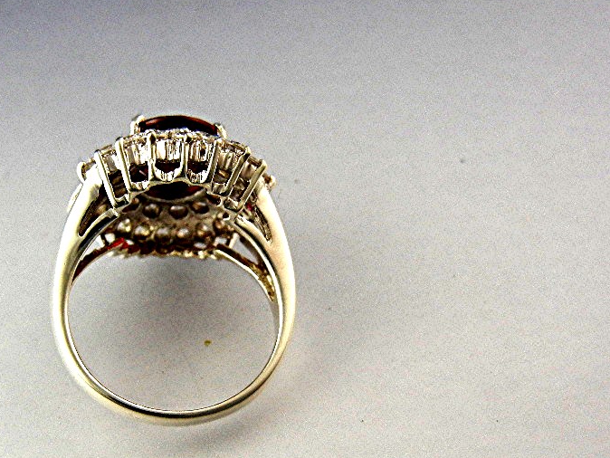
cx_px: 193
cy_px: 280
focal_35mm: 79
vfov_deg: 18.7
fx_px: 1393
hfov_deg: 24.6
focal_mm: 9.3
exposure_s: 1/63.8
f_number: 3.9
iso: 160
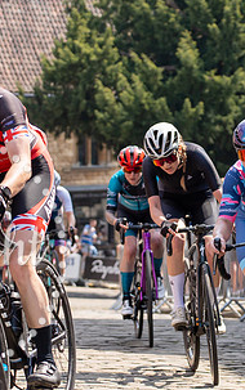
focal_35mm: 178
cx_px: 246
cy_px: 223
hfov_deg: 7.4
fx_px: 1897
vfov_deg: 11.8
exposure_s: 1/2500
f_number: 3.5
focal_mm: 72
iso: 160
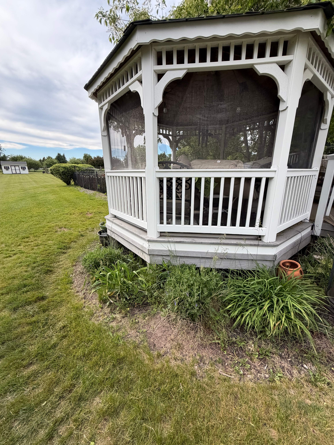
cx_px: 167
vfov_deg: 102.1
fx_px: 180
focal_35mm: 14
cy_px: 222
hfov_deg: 85.7
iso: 40
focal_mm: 2.22
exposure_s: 1/569
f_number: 2.2
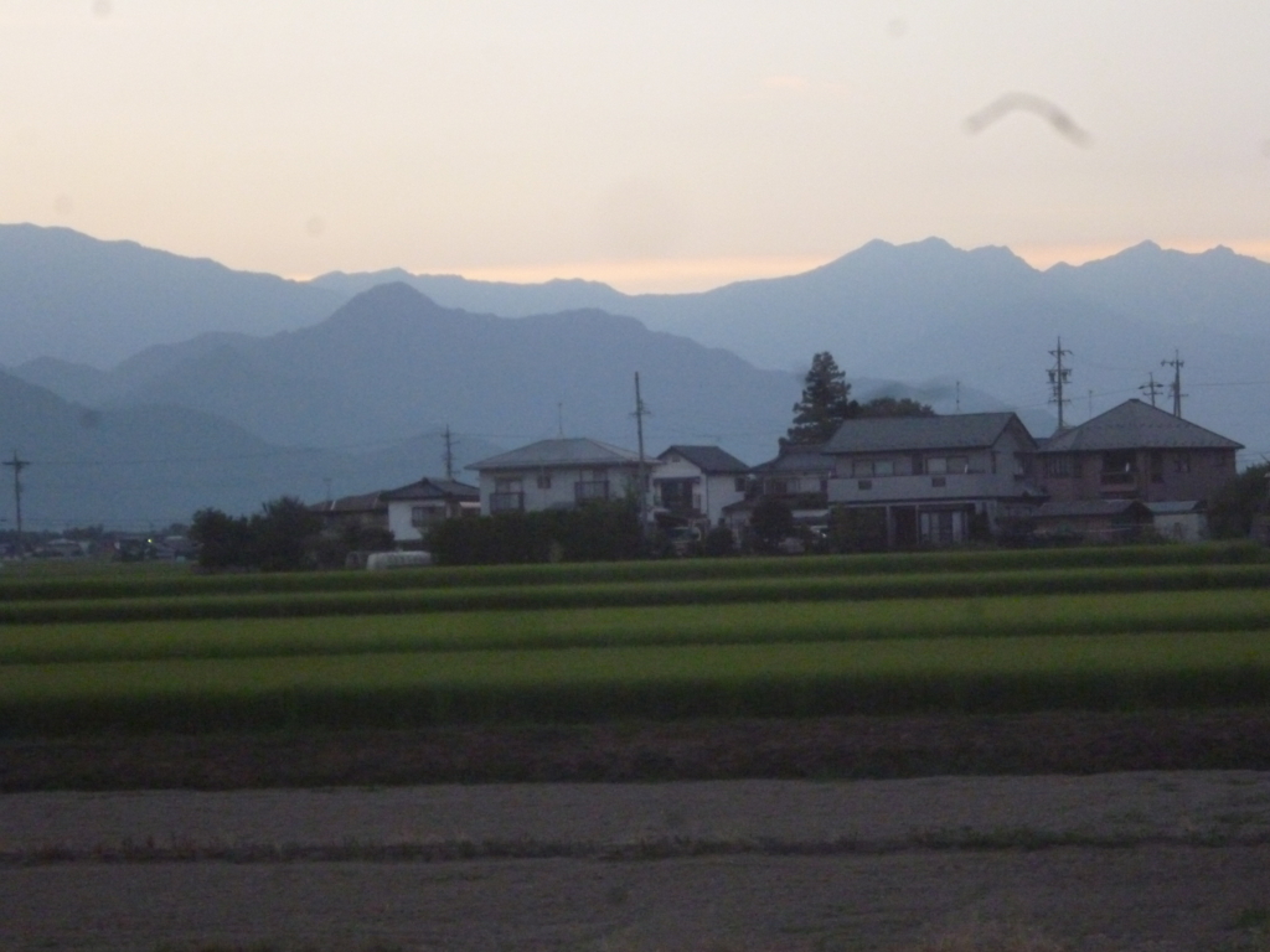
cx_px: 635
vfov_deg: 13.2
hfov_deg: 17.6
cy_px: 476
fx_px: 4109
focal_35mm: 112
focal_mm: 20
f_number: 6.5
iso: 800
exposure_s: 1/40
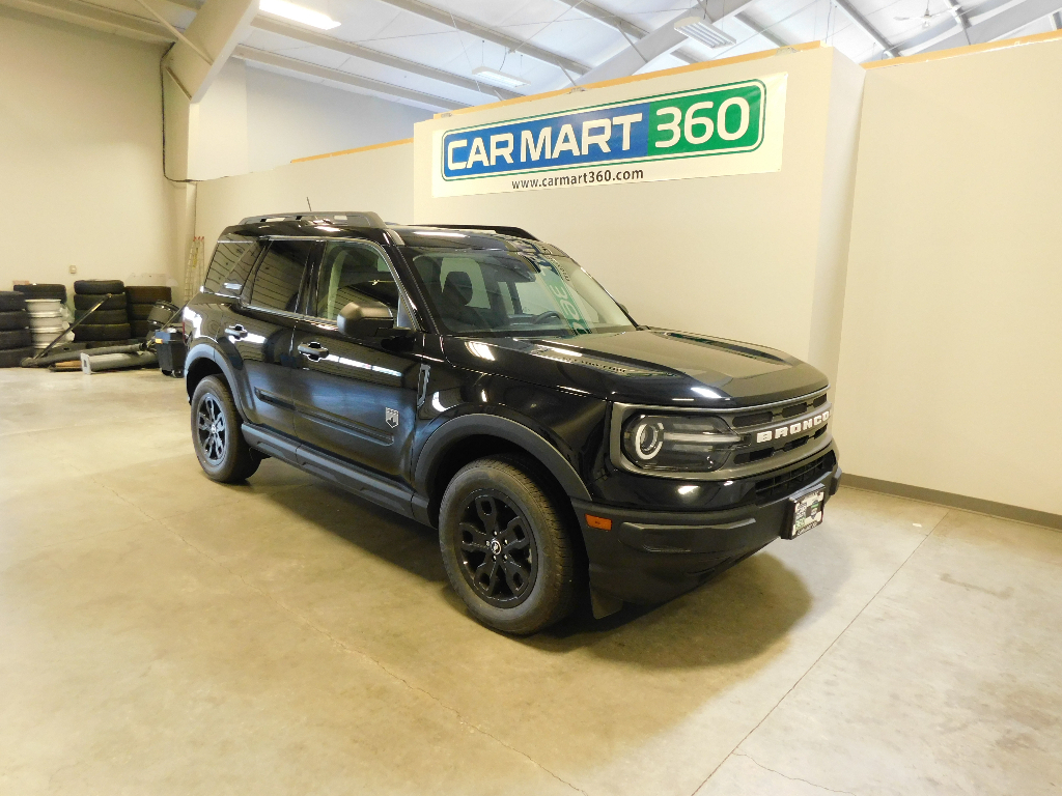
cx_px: 531
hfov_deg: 73.9
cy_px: 398
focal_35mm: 23
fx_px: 706
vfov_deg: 58.9
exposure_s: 1/13
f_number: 3
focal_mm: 4
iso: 400
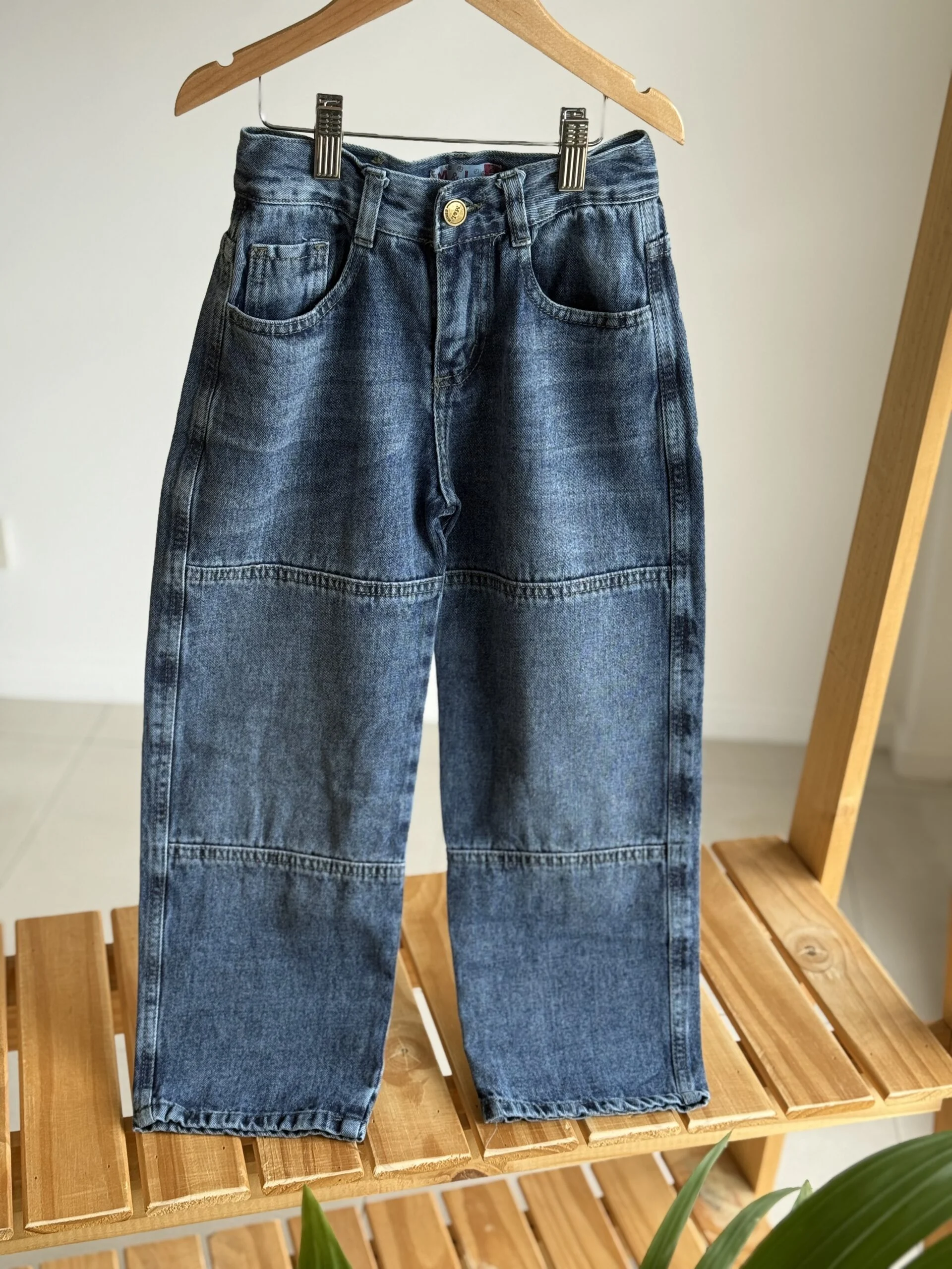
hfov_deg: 30.3
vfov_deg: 39.7
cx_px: 476
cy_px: 634
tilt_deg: -25.2
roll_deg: -1.7
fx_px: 1760
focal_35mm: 48
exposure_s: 1/103
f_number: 1.78
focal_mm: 6.76
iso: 100
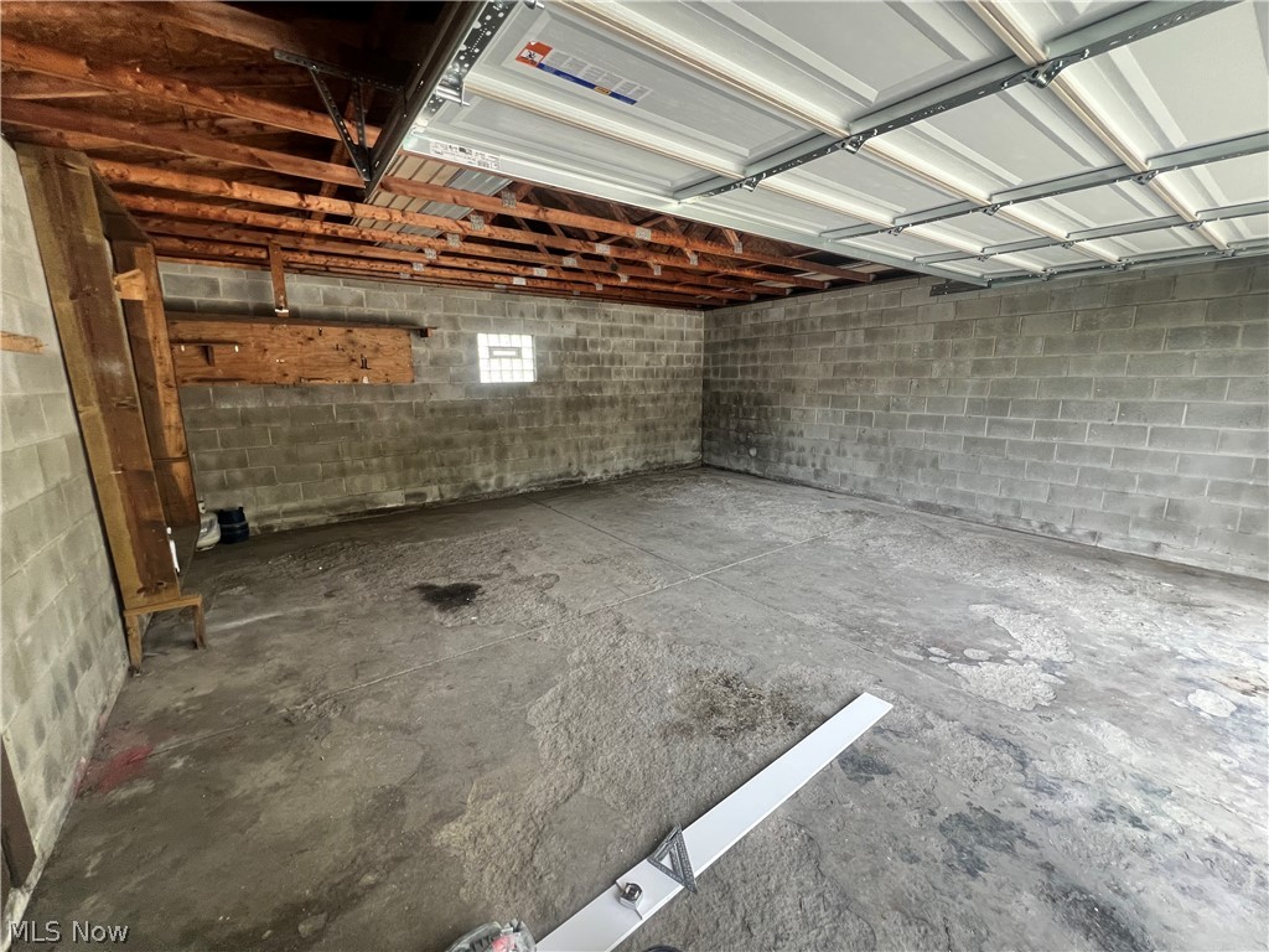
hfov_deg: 106.2
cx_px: 634
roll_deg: +0.9
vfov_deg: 89.9
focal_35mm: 13
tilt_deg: -9.7
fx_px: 477
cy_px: 476
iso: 100
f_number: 1.8
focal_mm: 1.57
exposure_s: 1/99
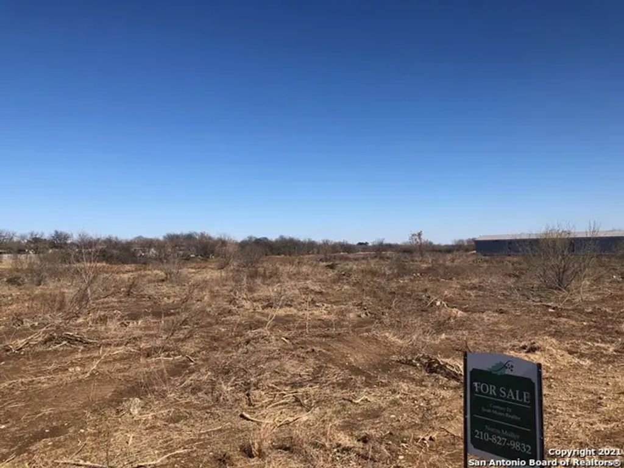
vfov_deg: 49.7
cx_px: 312
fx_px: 505
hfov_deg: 63.4
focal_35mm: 28
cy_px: 234
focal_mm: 3.99
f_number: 1.8
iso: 20
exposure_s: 1/2558
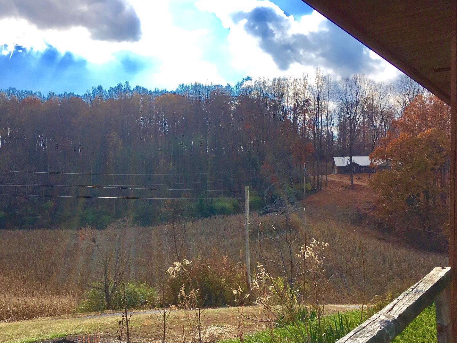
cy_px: 218
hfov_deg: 45.4
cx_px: 175
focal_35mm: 41
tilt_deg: -2.9
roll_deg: +0.8
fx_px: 541
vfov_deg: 34.9
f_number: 2.2
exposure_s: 1/2137
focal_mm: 4.15
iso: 25
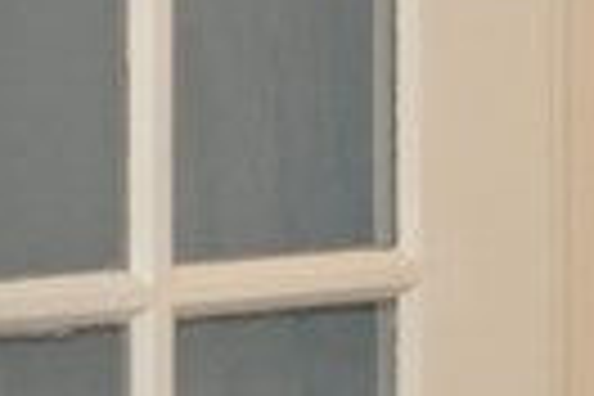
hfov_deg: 5.0
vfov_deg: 3.4
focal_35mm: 406
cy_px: -40
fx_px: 6696
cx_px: 1035
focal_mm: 35
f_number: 2.5
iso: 400
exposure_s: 1/100
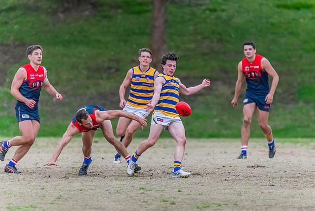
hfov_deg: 3.0
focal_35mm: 694
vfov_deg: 2.0
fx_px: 6070
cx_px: 182
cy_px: 101
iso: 10000
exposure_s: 1/1600
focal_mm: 600
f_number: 6.3
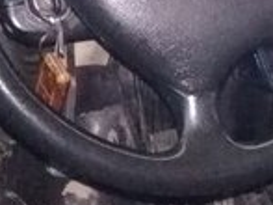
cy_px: -115
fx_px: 1095
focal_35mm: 139
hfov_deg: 13.8
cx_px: 327
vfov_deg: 10.3
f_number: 2.2
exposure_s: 1/15
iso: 800
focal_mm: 3.3
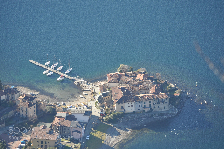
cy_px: 74
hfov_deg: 7.9
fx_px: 1631
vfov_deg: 5.2
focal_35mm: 262
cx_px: 112
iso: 200
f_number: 7.1
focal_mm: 175
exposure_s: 1/160
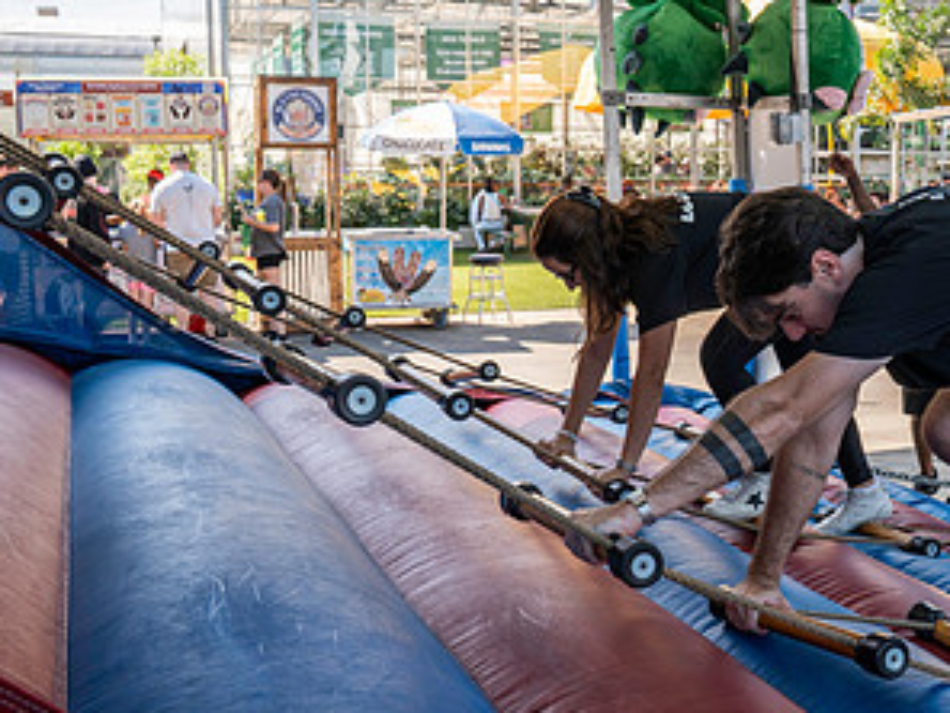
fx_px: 1345
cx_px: 725
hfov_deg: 37.8
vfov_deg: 29.7
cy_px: 387
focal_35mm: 49
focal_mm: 26
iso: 200
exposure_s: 1/200
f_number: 5.6
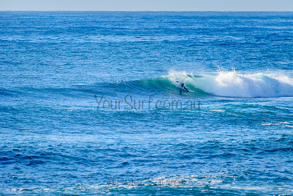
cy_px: 84
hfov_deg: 3.4
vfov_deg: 2.2
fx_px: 4992
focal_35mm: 613
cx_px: 180
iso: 320
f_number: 5.6
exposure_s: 1/2000
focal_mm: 500
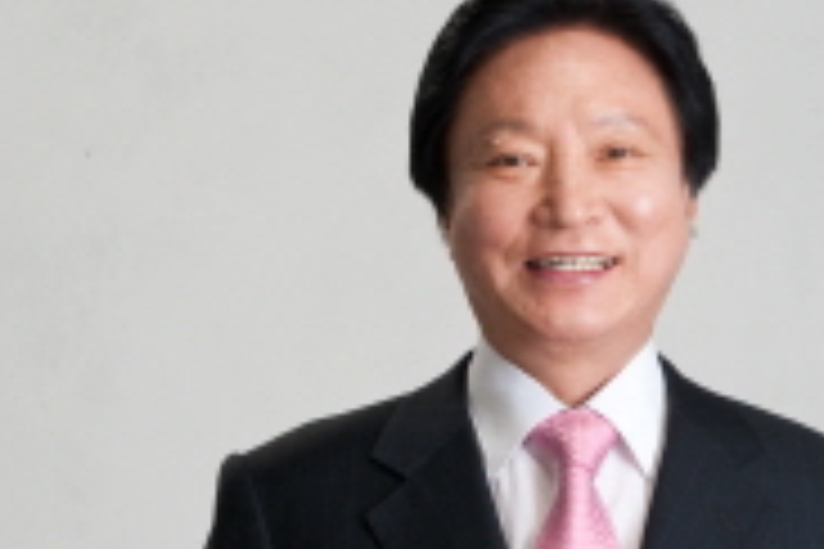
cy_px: 454
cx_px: 590
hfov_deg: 14.2
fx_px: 3296
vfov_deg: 9.5
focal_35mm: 144
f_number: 16
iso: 160
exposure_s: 1/80
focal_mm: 66
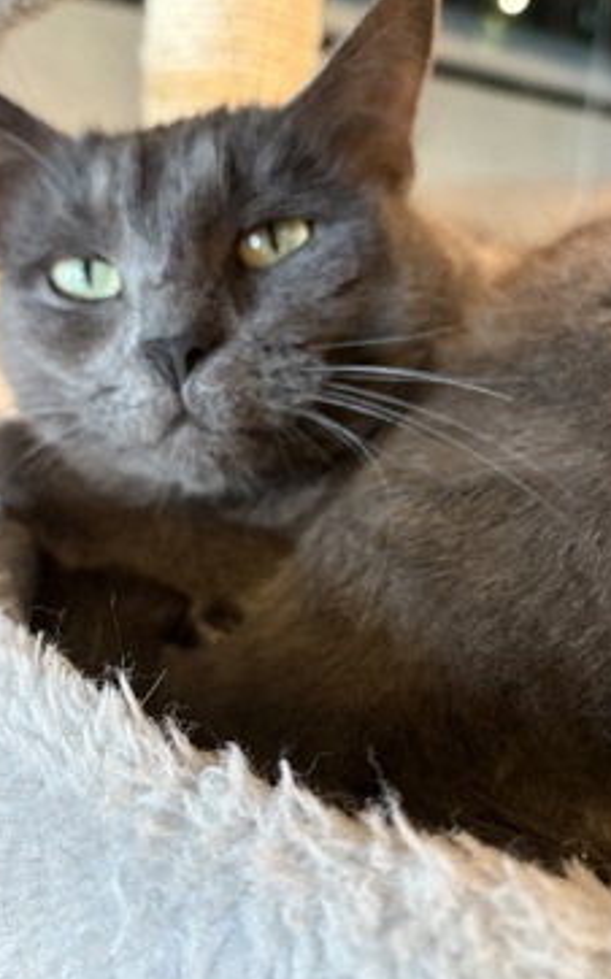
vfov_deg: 59.7
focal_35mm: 32
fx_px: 853
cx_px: 315
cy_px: 476
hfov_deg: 39.4
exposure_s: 1/60
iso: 320
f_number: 1.6
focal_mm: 5.96
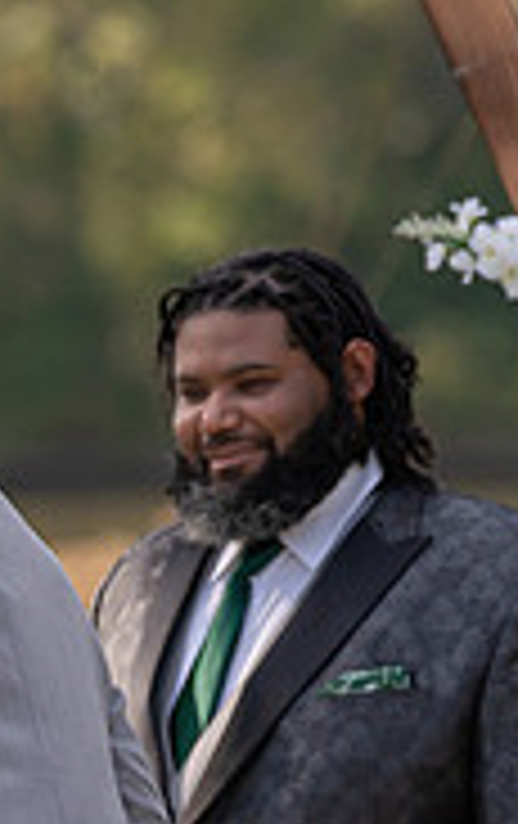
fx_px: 13027
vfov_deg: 3.6
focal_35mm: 579
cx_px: -283
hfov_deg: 2.3
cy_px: 601
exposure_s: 1/1600
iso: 100
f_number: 4
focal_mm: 173
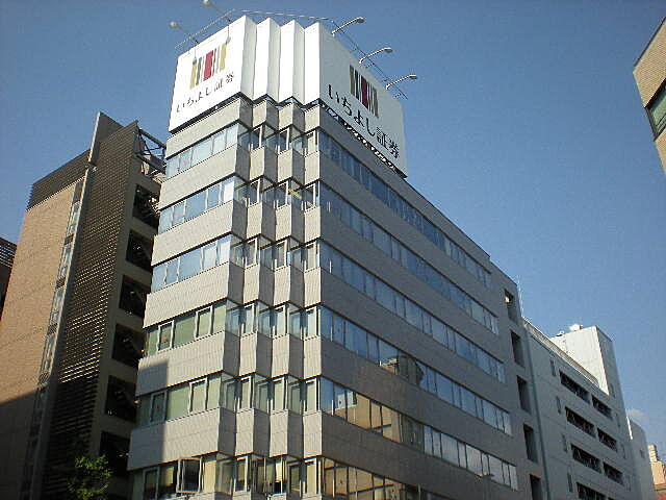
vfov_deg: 37.7
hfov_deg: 49.0
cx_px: 333
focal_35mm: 38
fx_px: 731
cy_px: 250
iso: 89
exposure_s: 1/632
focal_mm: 6.3
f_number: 4.6
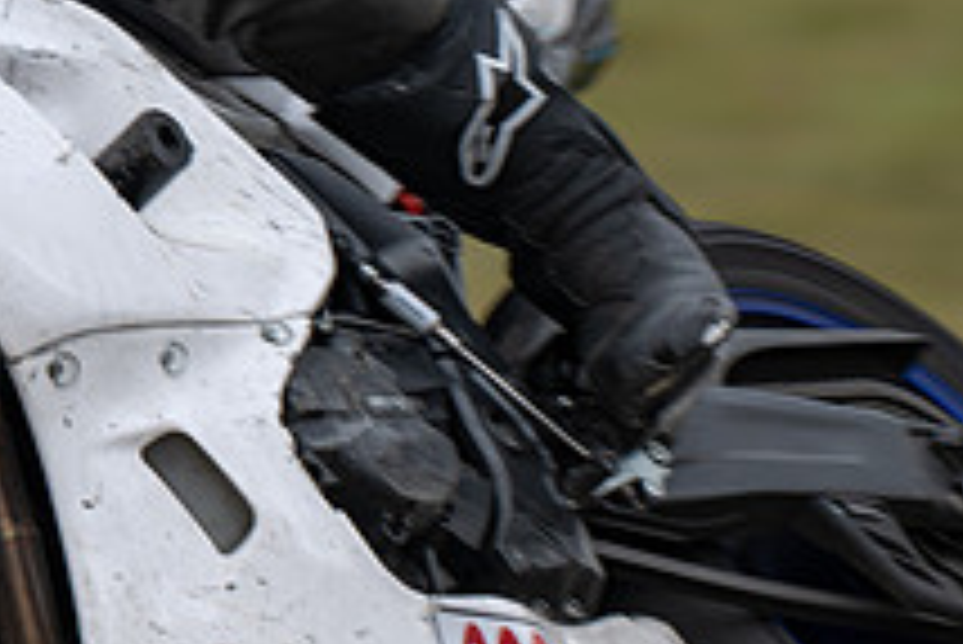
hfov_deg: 1.3
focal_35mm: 1628
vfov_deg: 0.8
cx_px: -144
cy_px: 128
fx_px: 43577
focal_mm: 600
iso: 64
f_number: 8
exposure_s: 1/160
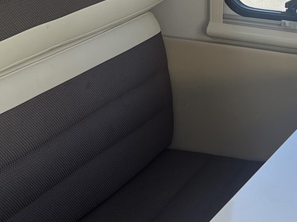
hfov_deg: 20.1
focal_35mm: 97
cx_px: 214
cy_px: -8
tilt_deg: -8.1
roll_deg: -1.7
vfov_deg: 14.9
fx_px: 832
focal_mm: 5.7
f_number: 1.5
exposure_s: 1/121
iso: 32
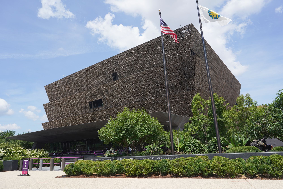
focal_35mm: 24
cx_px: 142
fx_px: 189
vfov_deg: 53.1
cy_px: 94
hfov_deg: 73.7
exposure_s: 1/100
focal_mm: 24
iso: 100
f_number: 14
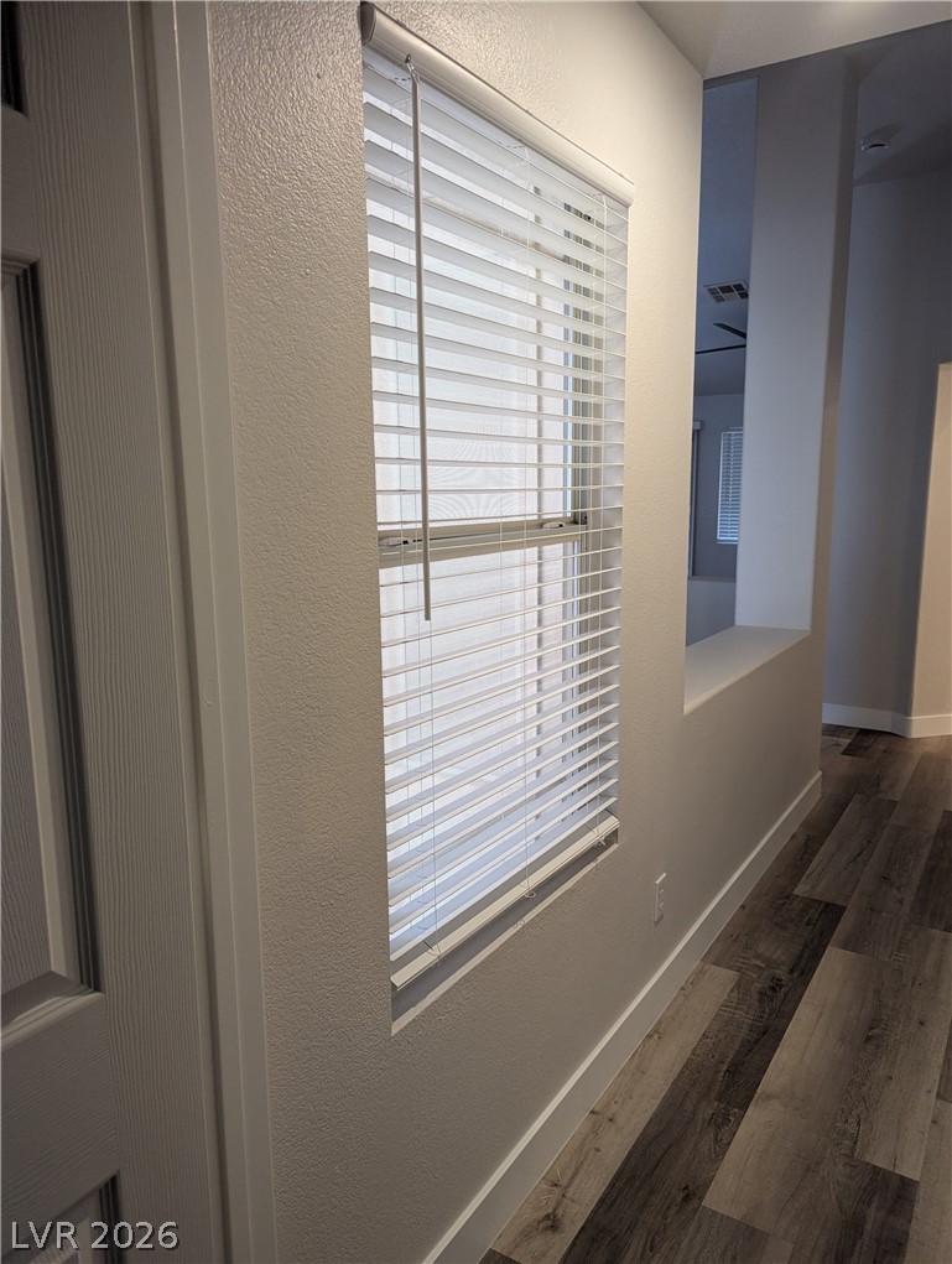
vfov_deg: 71.5
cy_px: 632
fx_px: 878
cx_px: 476
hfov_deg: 56.9
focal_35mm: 24
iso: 221
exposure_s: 1/78.9
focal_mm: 6.81
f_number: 1.85
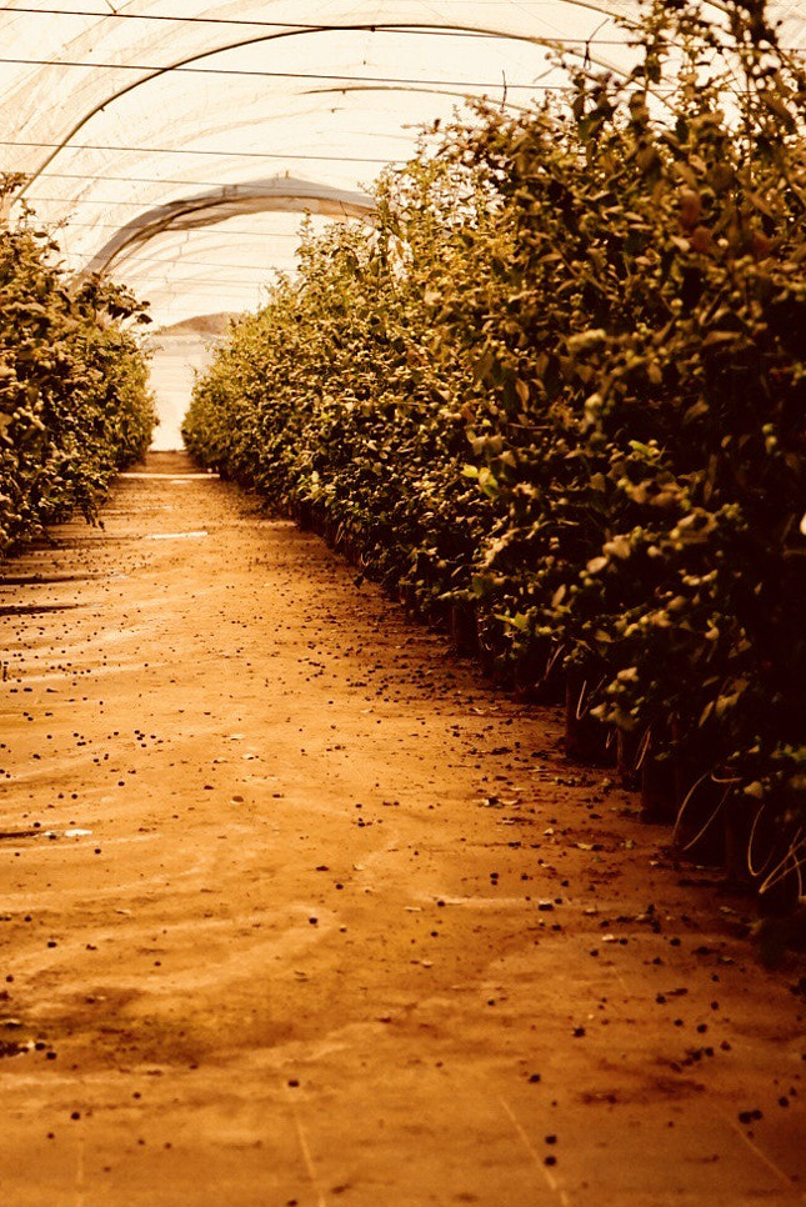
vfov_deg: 18.4
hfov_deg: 12.3
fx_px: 3723
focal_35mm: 111
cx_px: 157
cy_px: 492
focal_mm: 67
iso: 800
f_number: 5
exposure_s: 1/5000
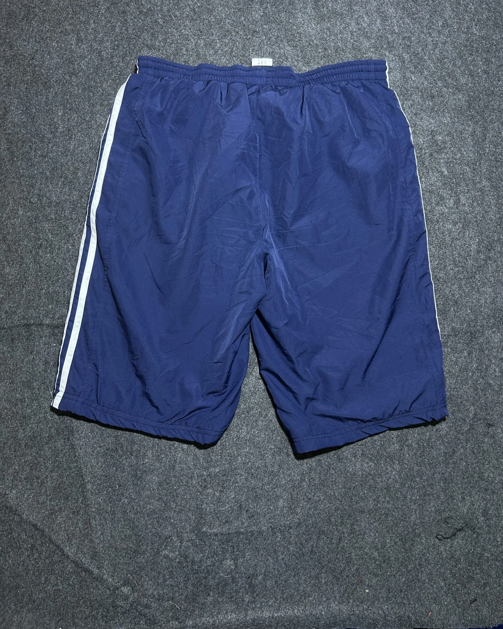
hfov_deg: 51.5
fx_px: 521
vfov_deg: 62.2
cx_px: 259
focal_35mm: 28
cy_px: 301
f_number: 1.5
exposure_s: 1/50
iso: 125
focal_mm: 5.7
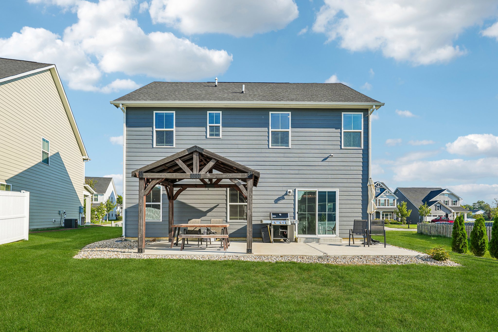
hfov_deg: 88.4
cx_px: 249
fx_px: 256
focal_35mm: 18
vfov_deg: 65.9
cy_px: 166
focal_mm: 18.5
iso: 100
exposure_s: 1/200
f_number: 8
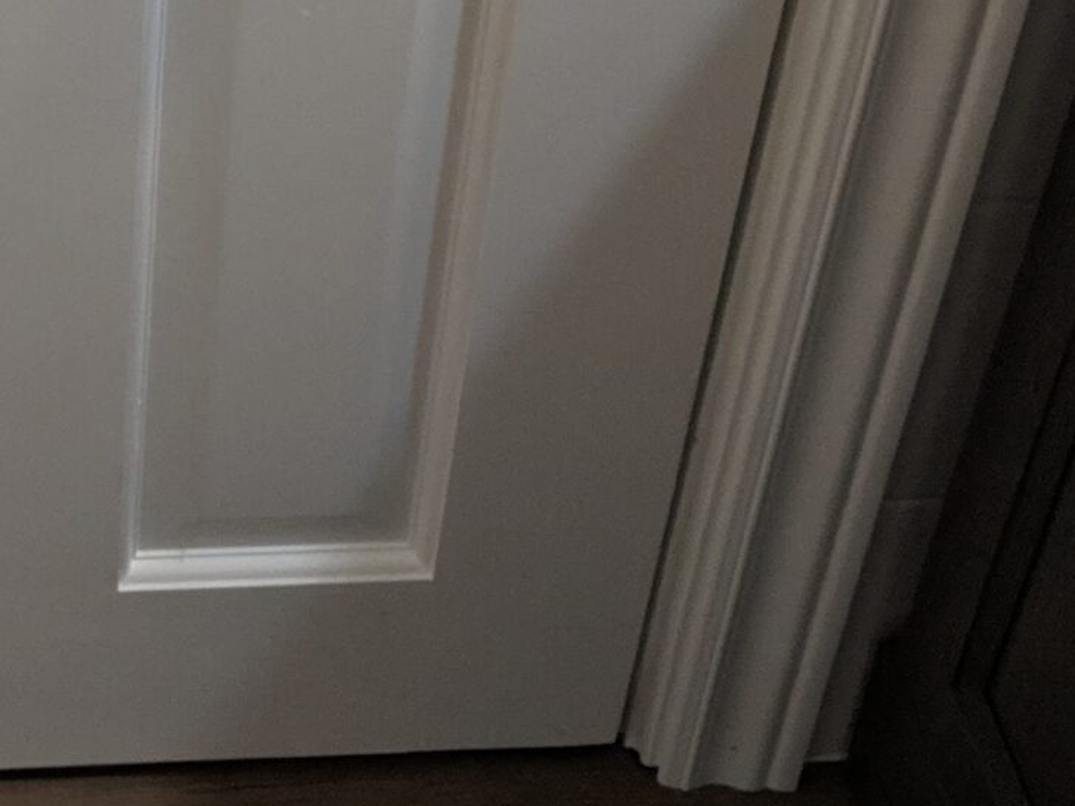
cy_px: -238
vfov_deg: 14.9
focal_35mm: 95
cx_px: -189
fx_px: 2950
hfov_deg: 19.5
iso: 241
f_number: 1.8
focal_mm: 4.44
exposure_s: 1/120
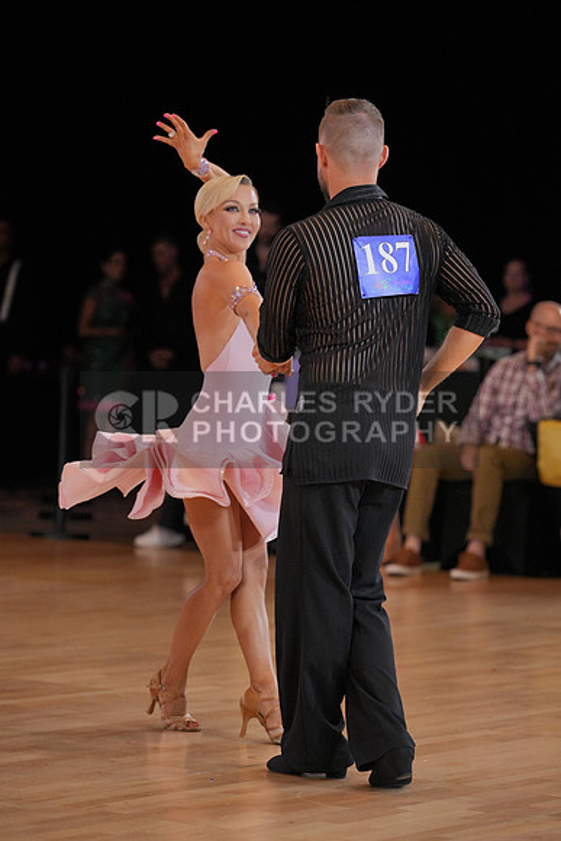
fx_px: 3340
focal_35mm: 143
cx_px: 280
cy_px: 420
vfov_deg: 14.3
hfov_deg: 9.6
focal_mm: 143
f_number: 4
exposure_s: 1/500
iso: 2500
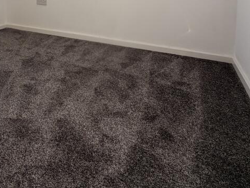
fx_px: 217
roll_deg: +0.8
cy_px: -12
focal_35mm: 30
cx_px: 78
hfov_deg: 58.3
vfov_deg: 39.5
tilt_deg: -1.9
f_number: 2.2
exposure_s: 1/228
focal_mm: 2.22
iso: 50
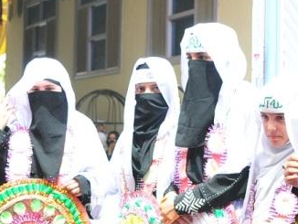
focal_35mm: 99
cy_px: 181
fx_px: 852
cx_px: 217
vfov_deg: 14.9
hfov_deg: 19.7
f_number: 8
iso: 250
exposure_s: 1/250
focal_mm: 35
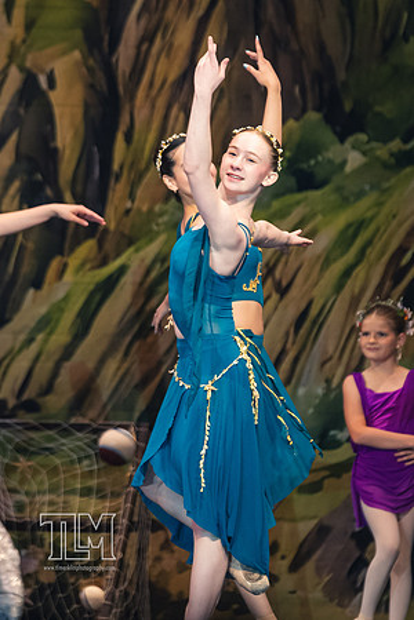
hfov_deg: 2.7
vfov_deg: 4.0
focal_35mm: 513
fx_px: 8854
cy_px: 267
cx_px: 77
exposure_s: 1/500
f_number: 2.8
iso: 1250
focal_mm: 200
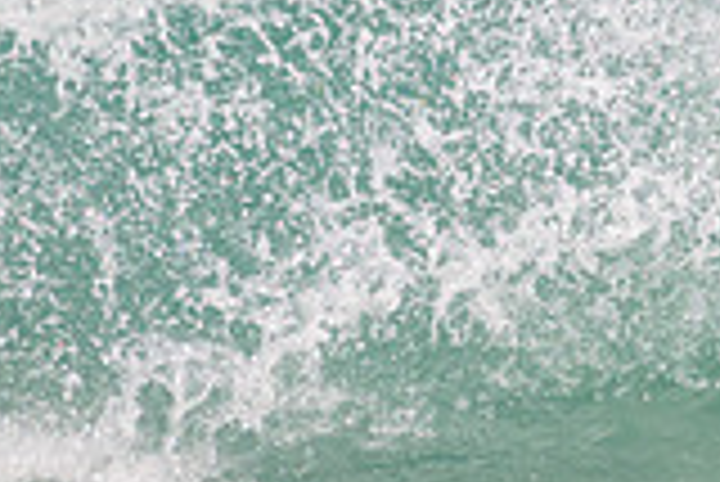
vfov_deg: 0.5
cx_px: 873
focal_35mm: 2896
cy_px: -133
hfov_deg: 0.7
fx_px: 57971
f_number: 11
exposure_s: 1/1600
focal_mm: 800
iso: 1000
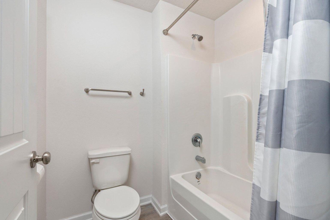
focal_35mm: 14
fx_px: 128
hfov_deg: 104.3
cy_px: 110
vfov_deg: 81.1
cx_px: 165
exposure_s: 1/60
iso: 320
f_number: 9
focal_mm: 14
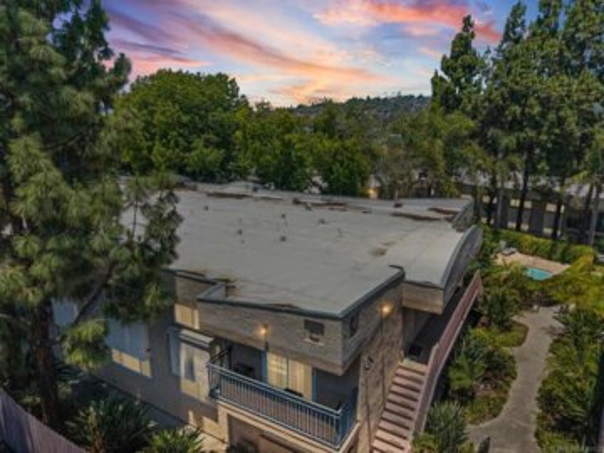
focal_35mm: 24
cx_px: 302
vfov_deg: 56.8
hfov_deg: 71.6
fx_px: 419
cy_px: 226
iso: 200
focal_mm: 8.67
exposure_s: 1/240
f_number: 1.8
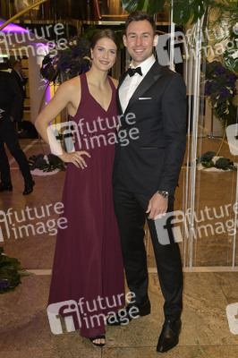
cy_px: 179
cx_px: 119
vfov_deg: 50.7
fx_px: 377
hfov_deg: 35.0
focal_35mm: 38
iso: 2500
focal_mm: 38
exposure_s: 1/60
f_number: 5.6
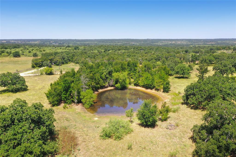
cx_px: 118
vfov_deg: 46.4
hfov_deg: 65.5
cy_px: 78
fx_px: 183
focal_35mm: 28
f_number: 5
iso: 100
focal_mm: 10.26
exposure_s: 1/240
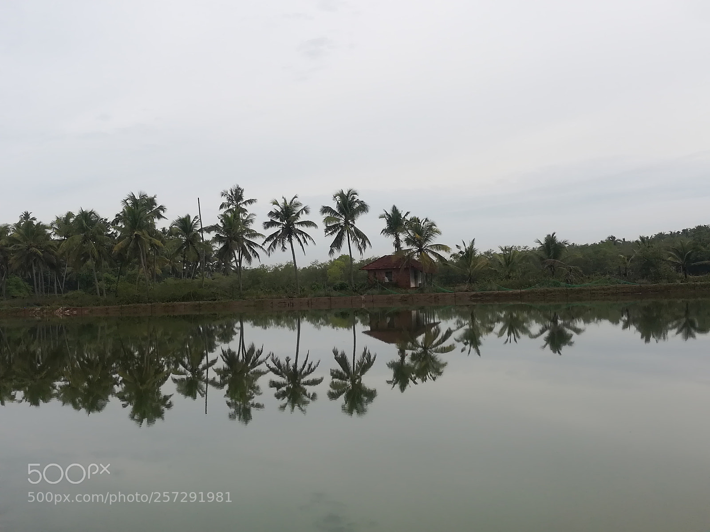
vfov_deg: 36.8
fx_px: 800
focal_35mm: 39
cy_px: 266
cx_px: 355
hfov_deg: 47.9
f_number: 2.2
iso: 50
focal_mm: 3.83
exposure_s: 1/733
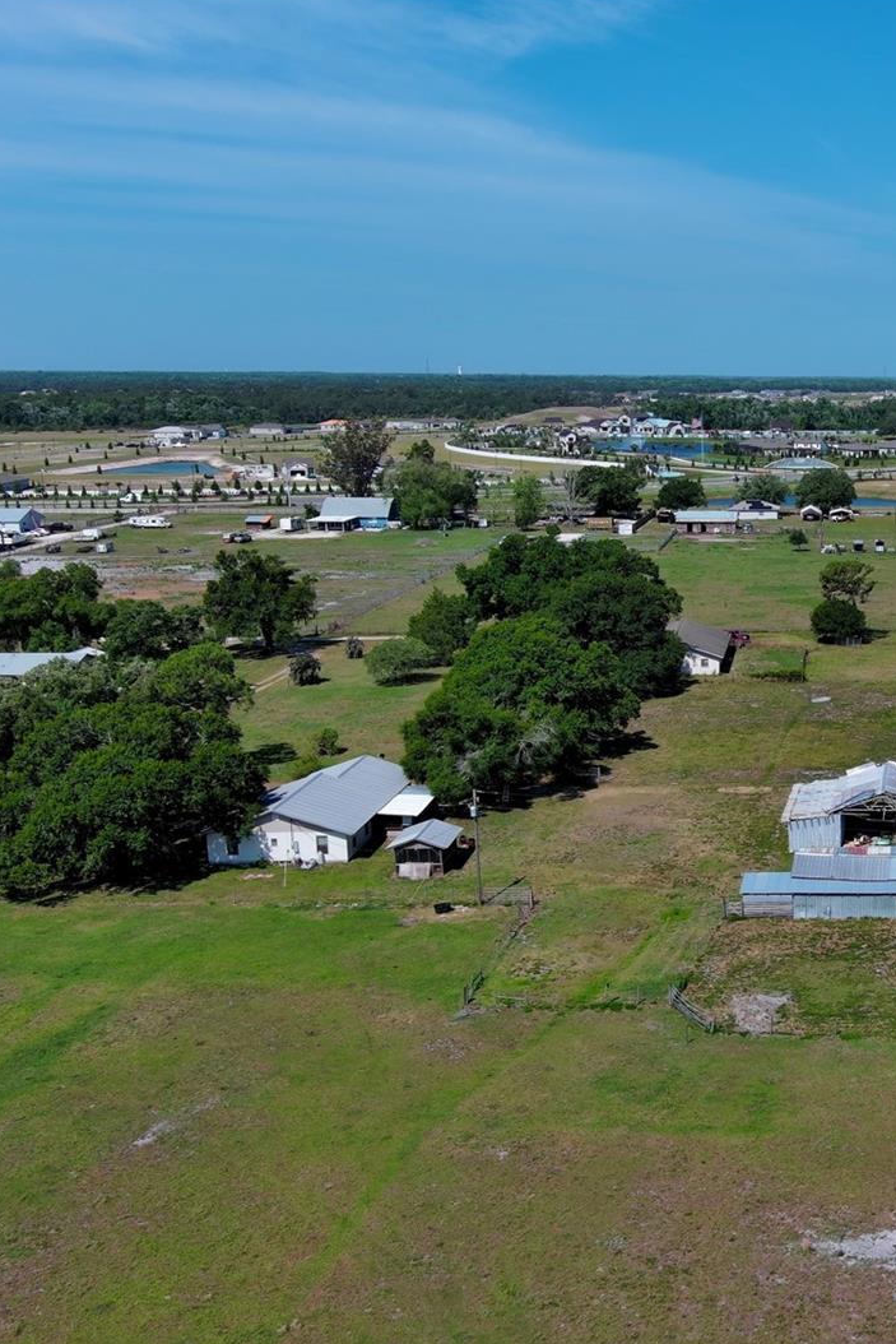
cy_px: 668
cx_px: 913
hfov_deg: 28.5
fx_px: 1642
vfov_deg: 44.5
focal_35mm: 44
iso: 100
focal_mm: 10.57
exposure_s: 1/320
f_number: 9
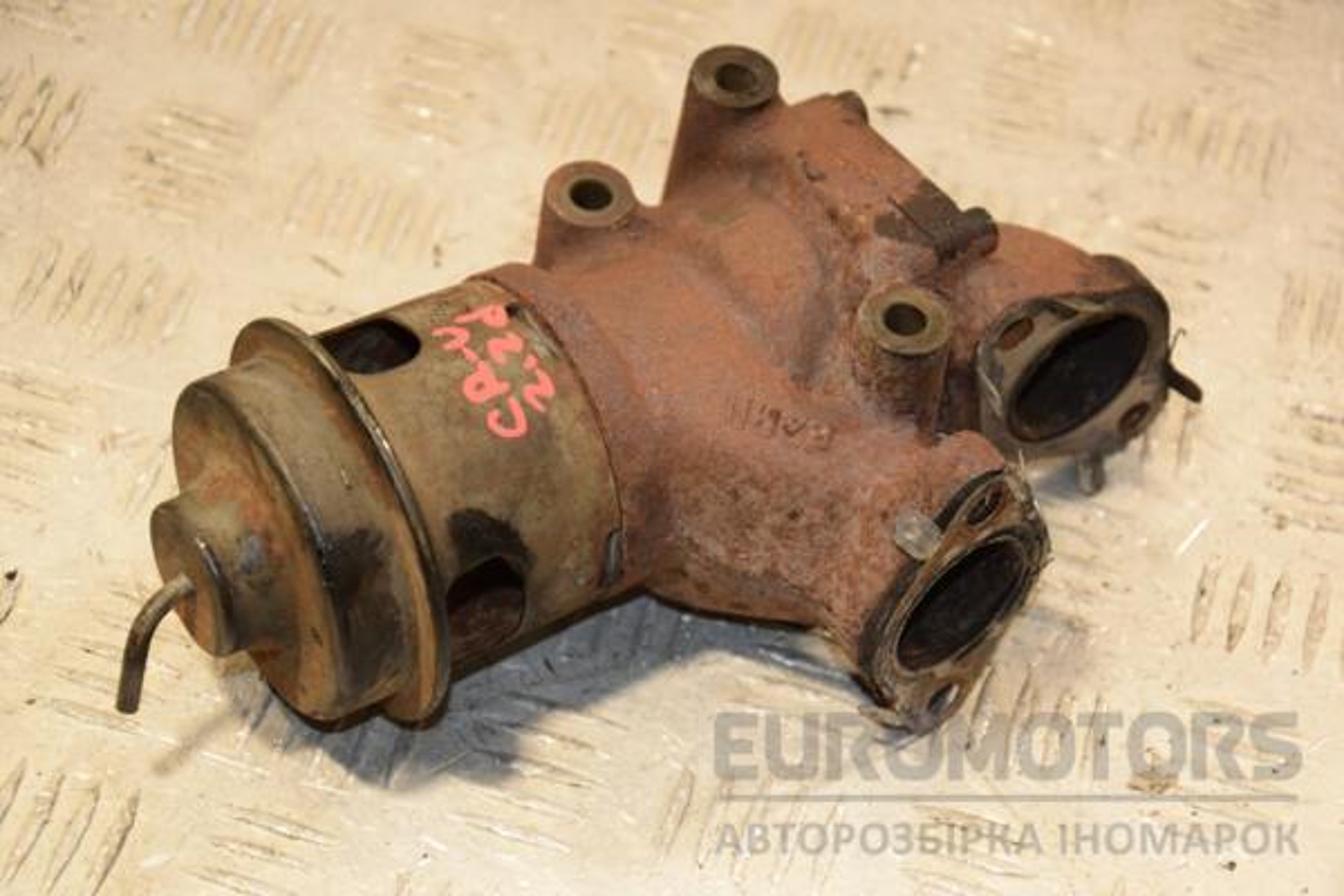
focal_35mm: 99
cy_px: 448
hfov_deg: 20.6
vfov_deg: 13.8
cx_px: 672
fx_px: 3696
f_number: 5.3
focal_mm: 66
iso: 800
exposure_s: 1/160
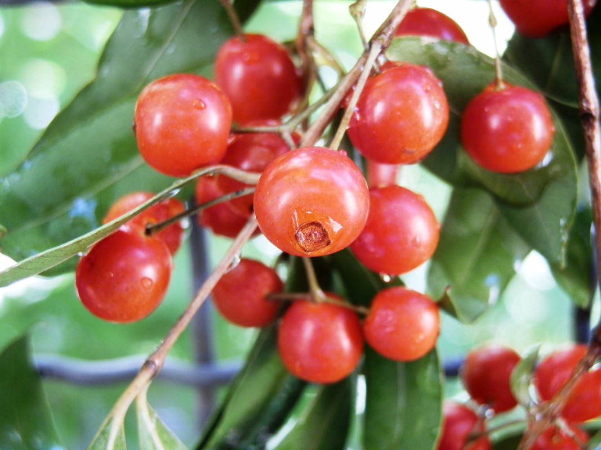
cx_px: 300
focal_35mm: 61
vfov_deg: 24.0
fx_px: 1059
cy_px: 225
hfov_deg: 31.7
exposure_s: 1/20
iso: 200
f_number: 3.7
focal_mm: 10.99
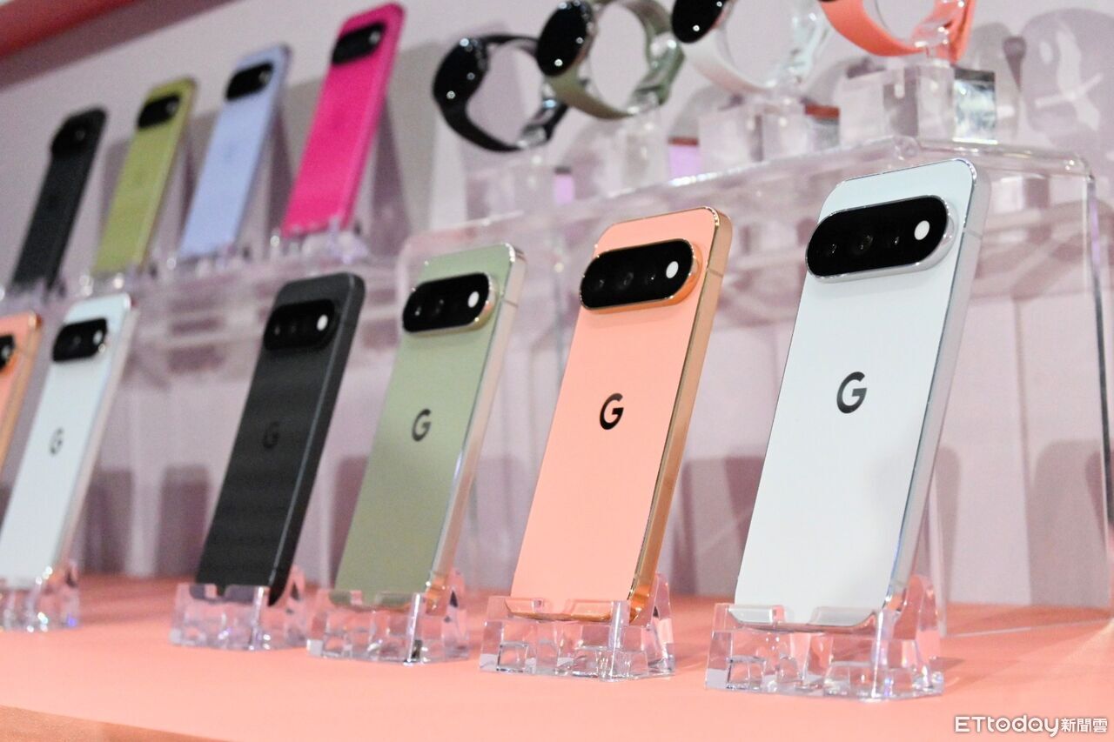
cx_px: 557
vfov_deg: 18.9
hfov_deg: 28.1
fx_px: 2228
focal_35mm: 72
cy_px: 371
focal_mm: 48
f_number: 6
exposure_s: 1/1250
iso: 4000
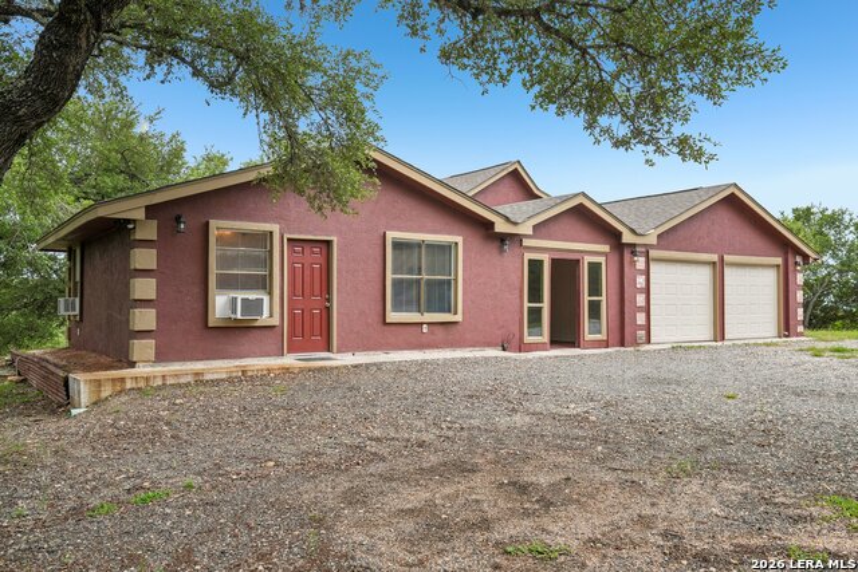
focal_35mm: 30
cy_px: 286
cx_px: 429
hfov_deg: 61.9
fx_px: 715
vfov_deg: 43.6
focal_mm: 30
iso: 200
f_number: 8
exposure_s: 1/200
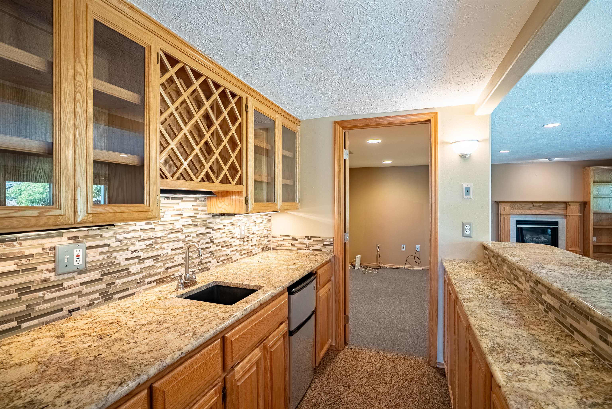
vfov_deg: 70.5
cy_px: 204
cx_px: 306
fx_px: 289
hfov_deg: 93.2
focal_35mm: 17
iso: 400
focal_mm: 17
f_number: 8
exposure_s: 1/50
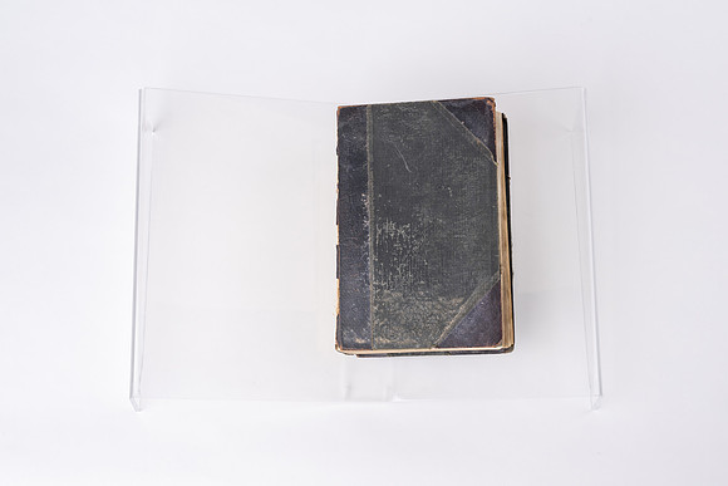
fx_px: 1214
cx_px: 364
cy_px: 243
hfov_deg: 33.4
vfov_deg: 22.6
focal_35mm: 60
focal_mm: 60
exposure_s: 1/125
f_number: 13
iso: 100
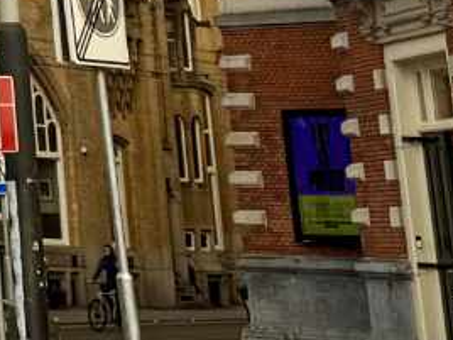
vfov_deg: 7.7
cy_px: -621
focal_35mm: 172
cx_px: -590
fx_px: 2251
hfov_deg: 10.2
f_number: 1.8
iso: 80
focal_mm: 6.8
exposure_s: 1/1553
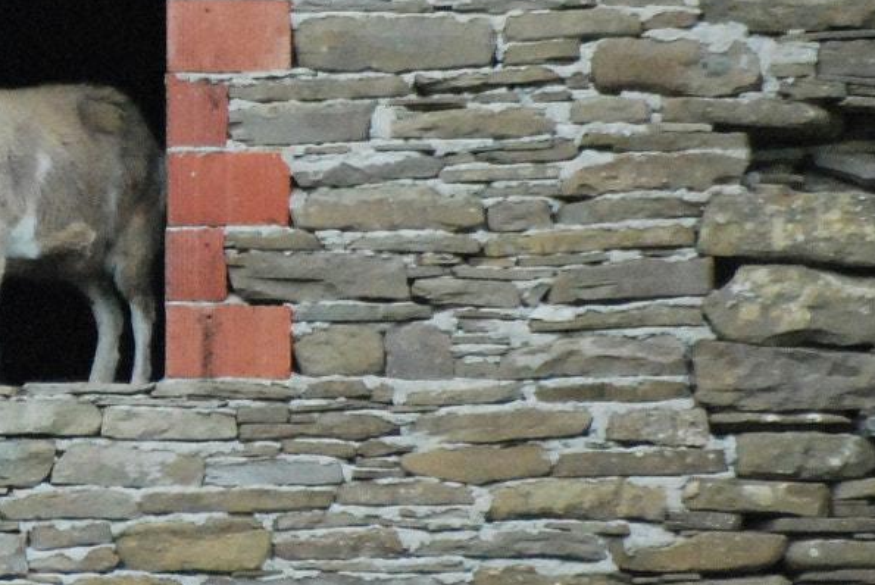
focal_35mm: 1550
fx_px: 37710
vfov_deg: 0.9
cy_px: 120
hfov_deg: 1.3
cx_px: -100
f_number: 5.6
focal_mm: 300
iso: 1600
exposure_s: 1/500
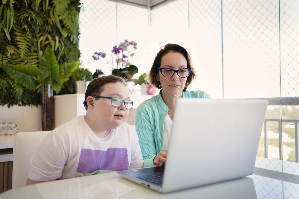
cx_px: 150
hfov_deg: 54.4
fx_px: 291
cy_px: 100
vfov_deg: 37.9
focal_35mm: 35
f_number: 1.8
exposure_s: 1/200
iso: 100
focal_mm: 35
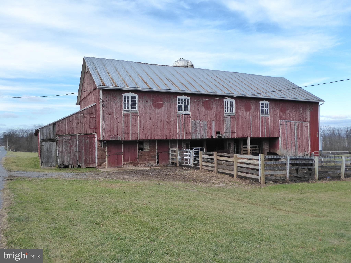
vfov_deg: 48.2
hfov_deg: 61.7
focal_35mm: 29
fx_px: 294
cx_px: 176
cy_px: 132
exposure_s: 1/400
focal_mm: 5
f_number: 3.5
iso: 160
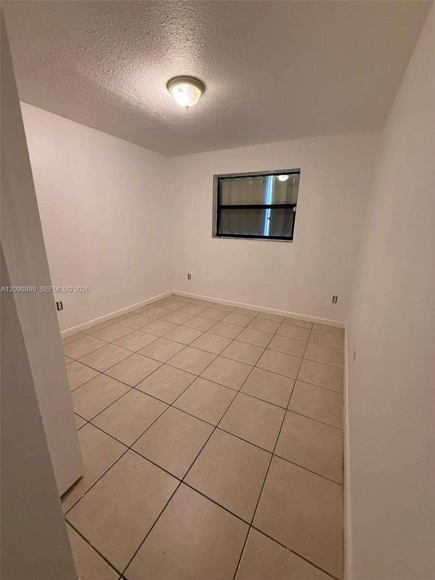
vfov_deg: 102.1
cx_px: 218
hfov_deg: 85.7
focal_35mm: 14
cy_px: 290
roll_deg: -1.6
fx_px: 235
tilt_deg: -14.0
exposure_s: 1/60
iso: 500
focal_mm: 2.22
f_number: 2.2
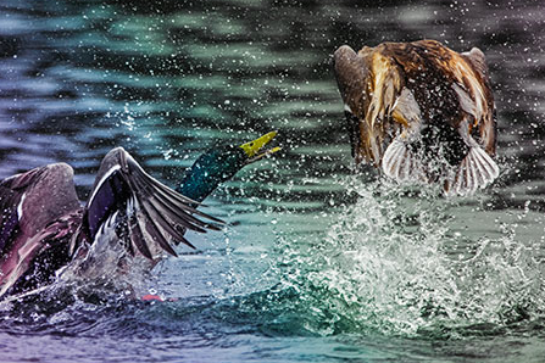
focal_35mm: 1343
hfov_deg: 1.5
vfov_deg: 1.0
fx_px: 20330
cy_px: 175
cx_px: 244
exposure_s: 1/3200
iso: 2000
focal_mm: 1200
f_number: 13
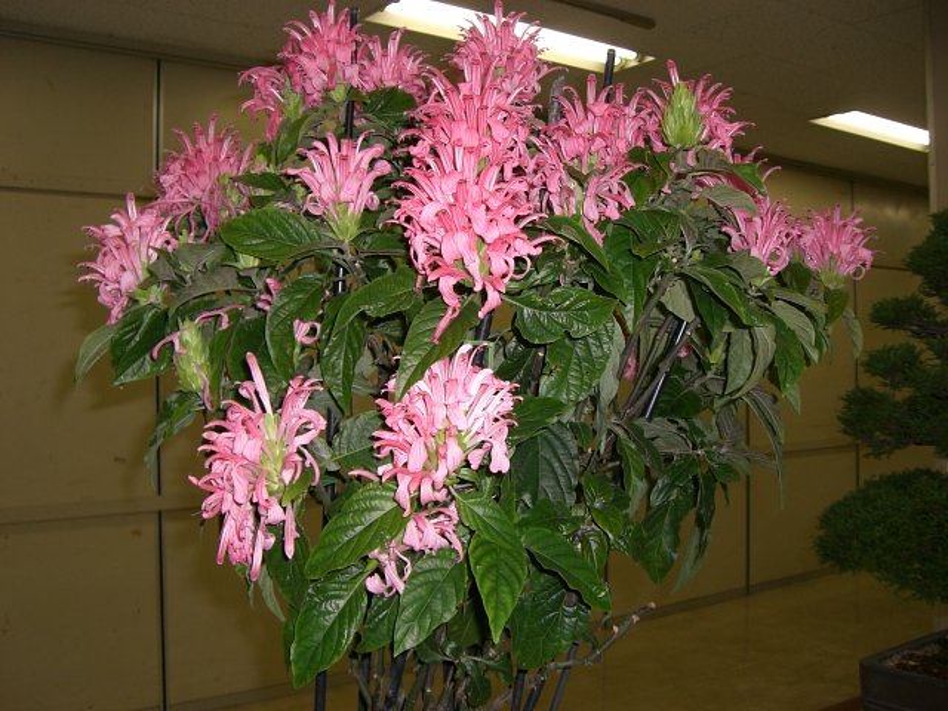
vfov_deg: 37.7
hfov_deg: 49.0
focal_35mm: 38
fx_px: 1041
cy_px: 356
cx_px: 474
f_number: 2.7
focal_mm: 6.2
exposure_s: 1/60
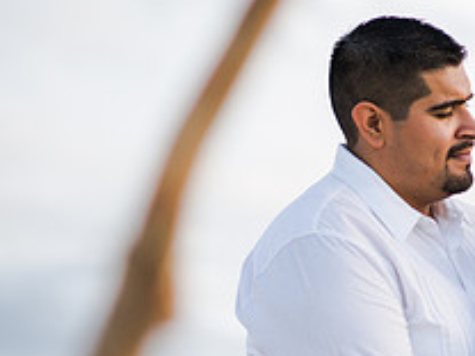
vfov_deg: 6.5
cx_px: 644
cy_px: 316
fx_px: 3129
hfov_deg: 8.5
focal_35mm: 228
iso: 64
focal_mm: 85
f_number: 2
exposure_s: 1/500
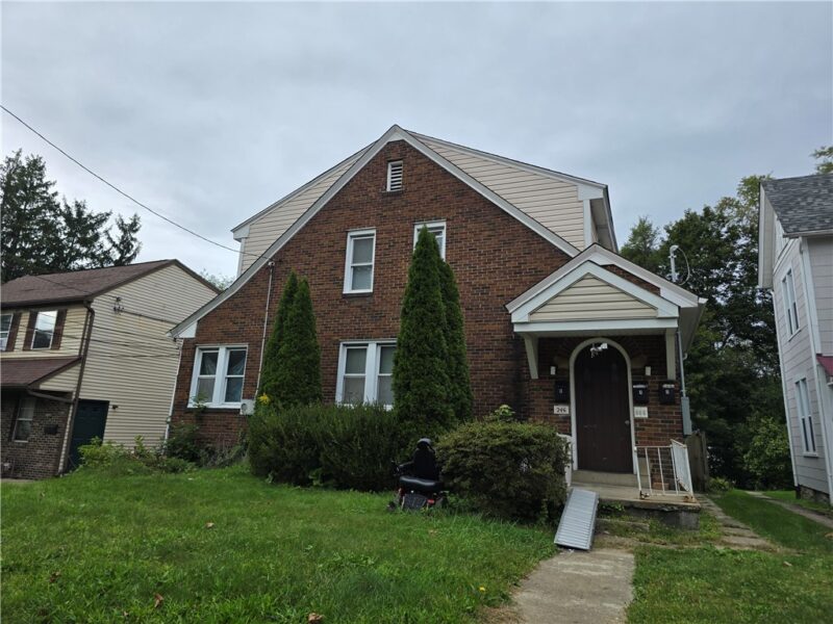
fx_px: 553
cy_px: 312
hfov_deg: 73.9
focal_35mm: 23
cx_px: 416
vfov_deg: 58.9
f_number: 1.7
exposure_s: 1/197
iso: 12
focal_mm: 6.3
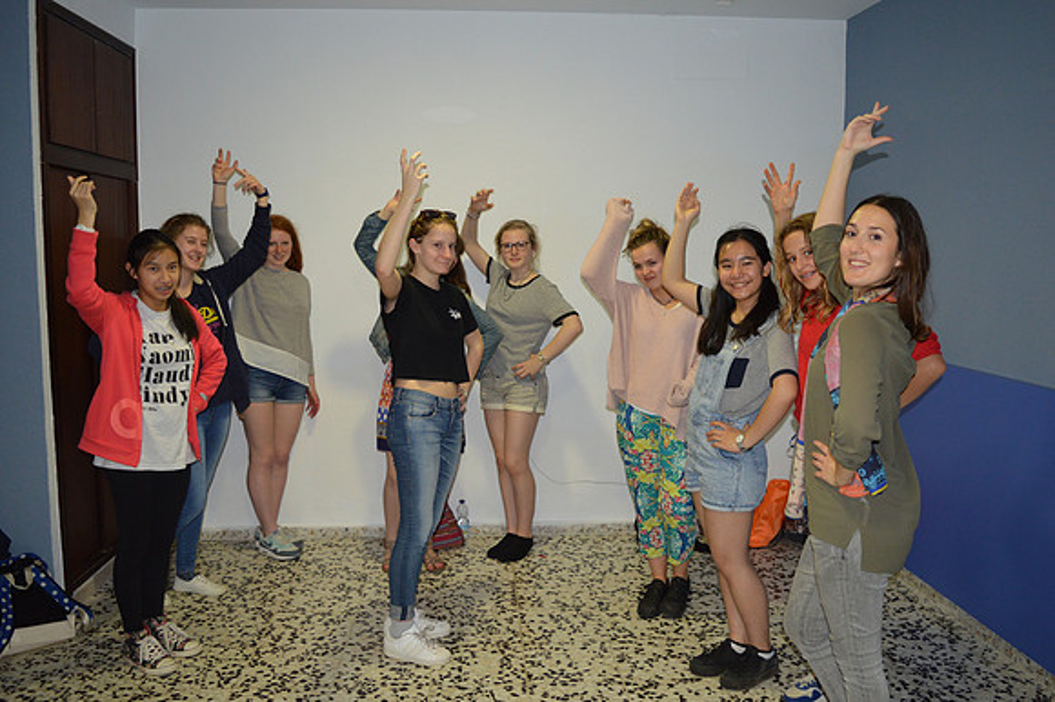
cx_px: 528
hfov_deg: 62.0
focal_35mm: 30
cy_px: 351
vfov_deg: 43.6
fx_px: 879
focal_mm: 20
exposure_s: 1/60
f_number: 3.8
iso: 800
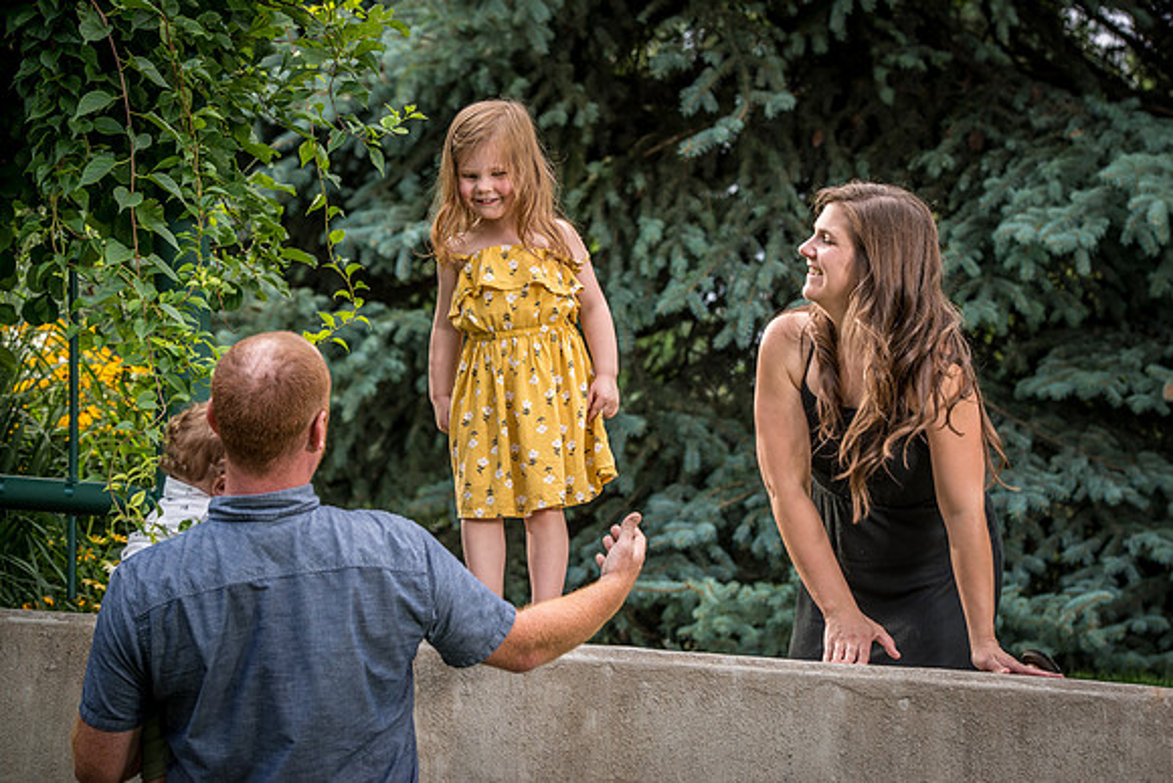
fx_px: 3463
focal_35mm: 106
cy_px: 331
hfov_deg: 19.2
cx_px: 590
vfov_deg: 12.9
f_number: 5
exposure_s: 1/200
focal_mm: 92
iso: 250
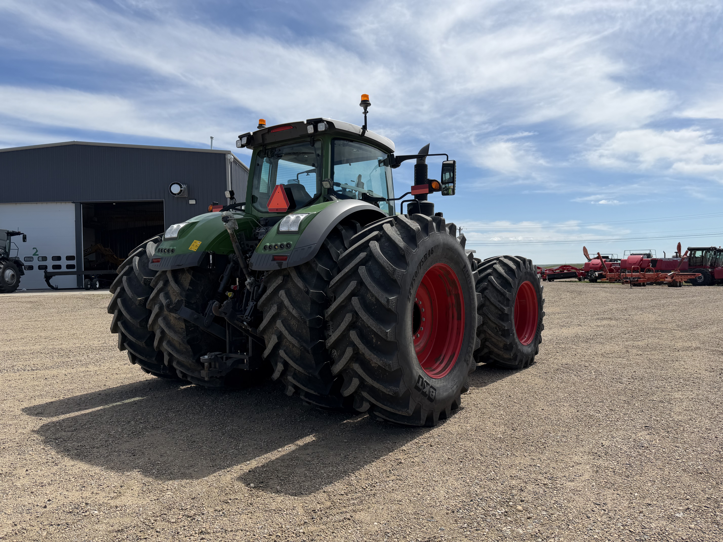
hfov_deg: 71.6
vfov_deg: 56.8
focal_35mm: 24
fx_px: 501
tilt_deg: -1.9
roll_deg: -0.6
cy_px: 271
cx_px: 362
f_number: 1.78
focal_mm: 6.76
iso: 80
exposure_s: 1/6173
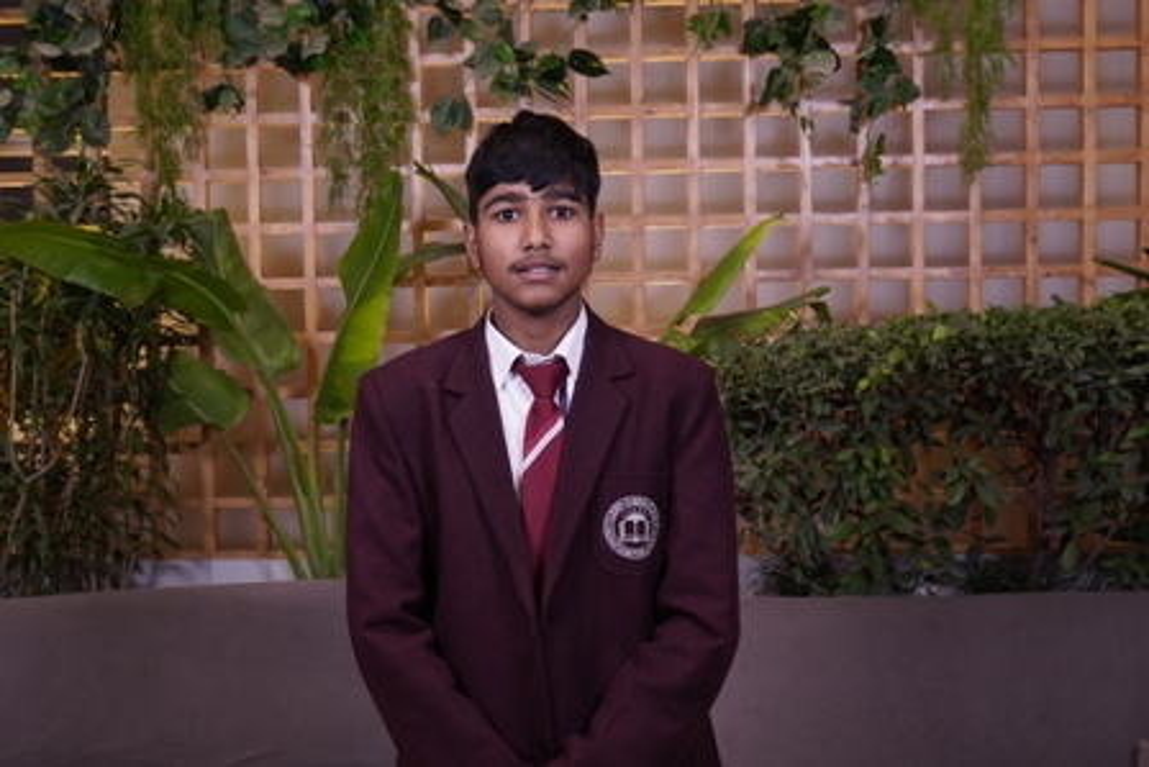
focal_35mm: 49
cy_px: 384
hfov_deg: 40.3
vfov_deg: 27.5
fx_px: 1564
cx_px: 574
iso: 500
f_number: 5
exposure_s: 1/125
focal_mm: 33
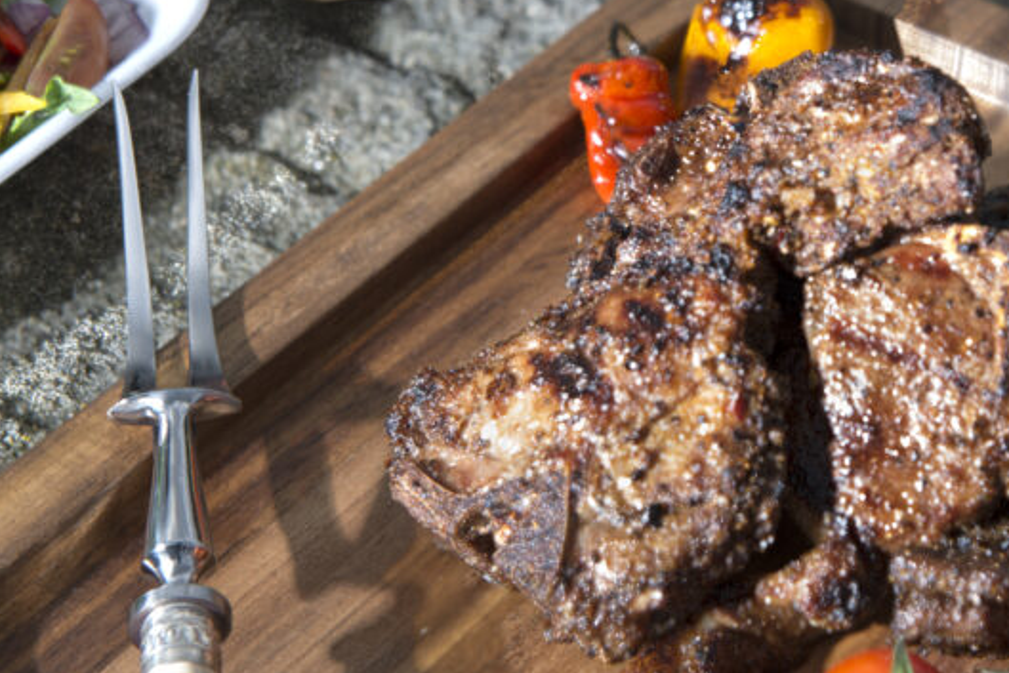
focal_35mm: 120
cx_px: 793
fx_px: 3364
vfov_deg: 11.4
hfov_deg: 16.9
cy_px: 60
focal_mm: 62
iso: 100
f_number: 7.1
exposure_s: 1/160
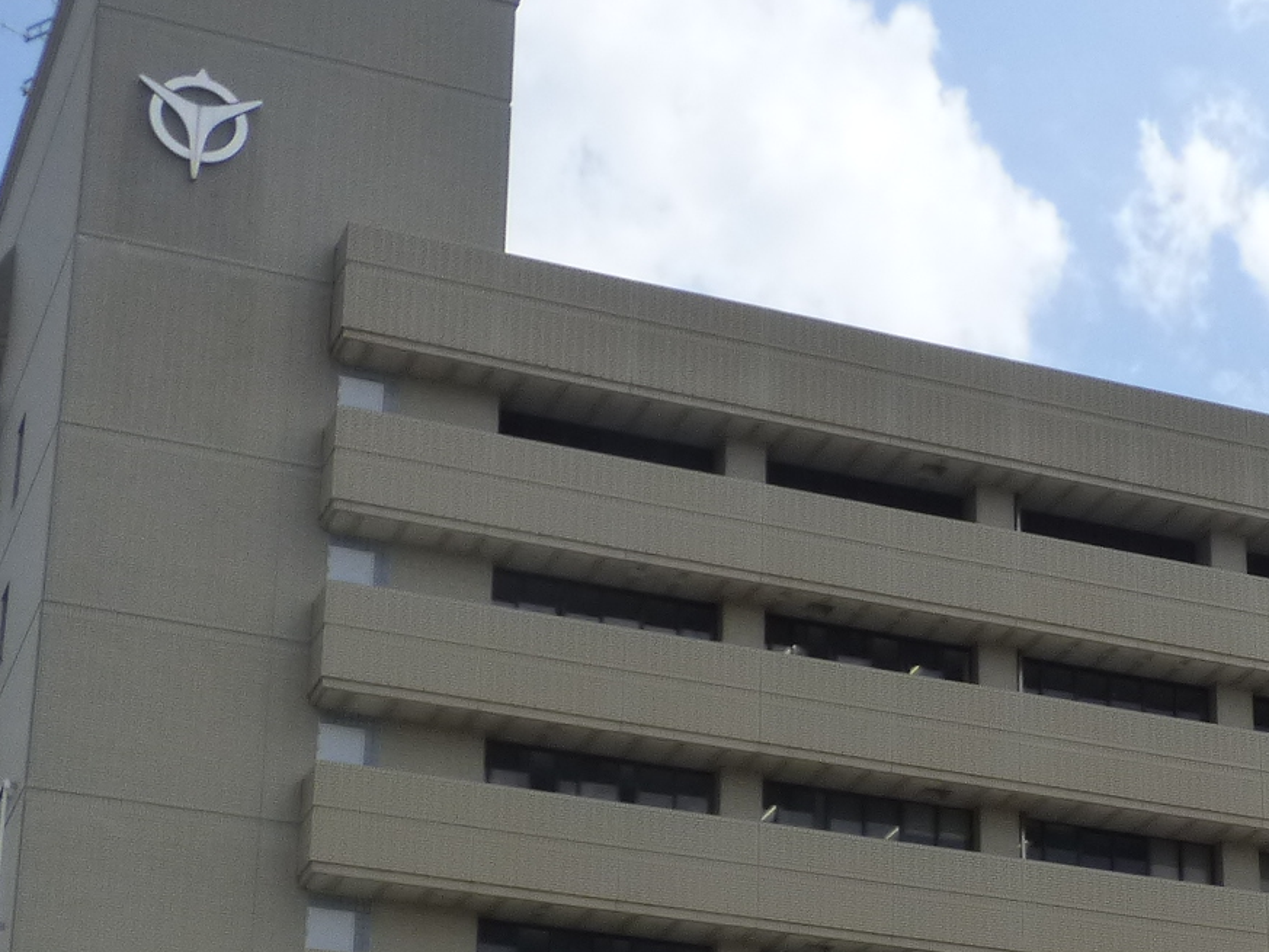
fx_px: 3226
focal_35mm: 88
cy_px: 876
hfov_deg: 21.7
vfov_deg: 16.5
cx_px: 1160
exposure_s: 1/2000
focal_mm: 5.29
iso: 160
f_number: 3.3
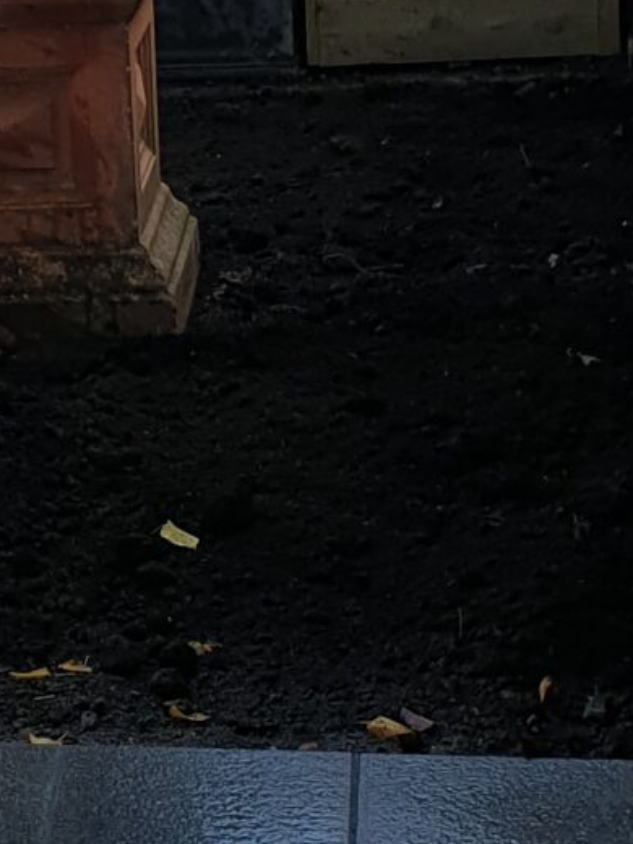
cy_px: 188
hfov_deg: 10.8
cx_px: -555
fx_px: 3121
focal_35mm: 128
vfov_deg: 15.3
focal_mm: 4.3
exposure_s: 1/105
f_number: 2.4
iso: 50
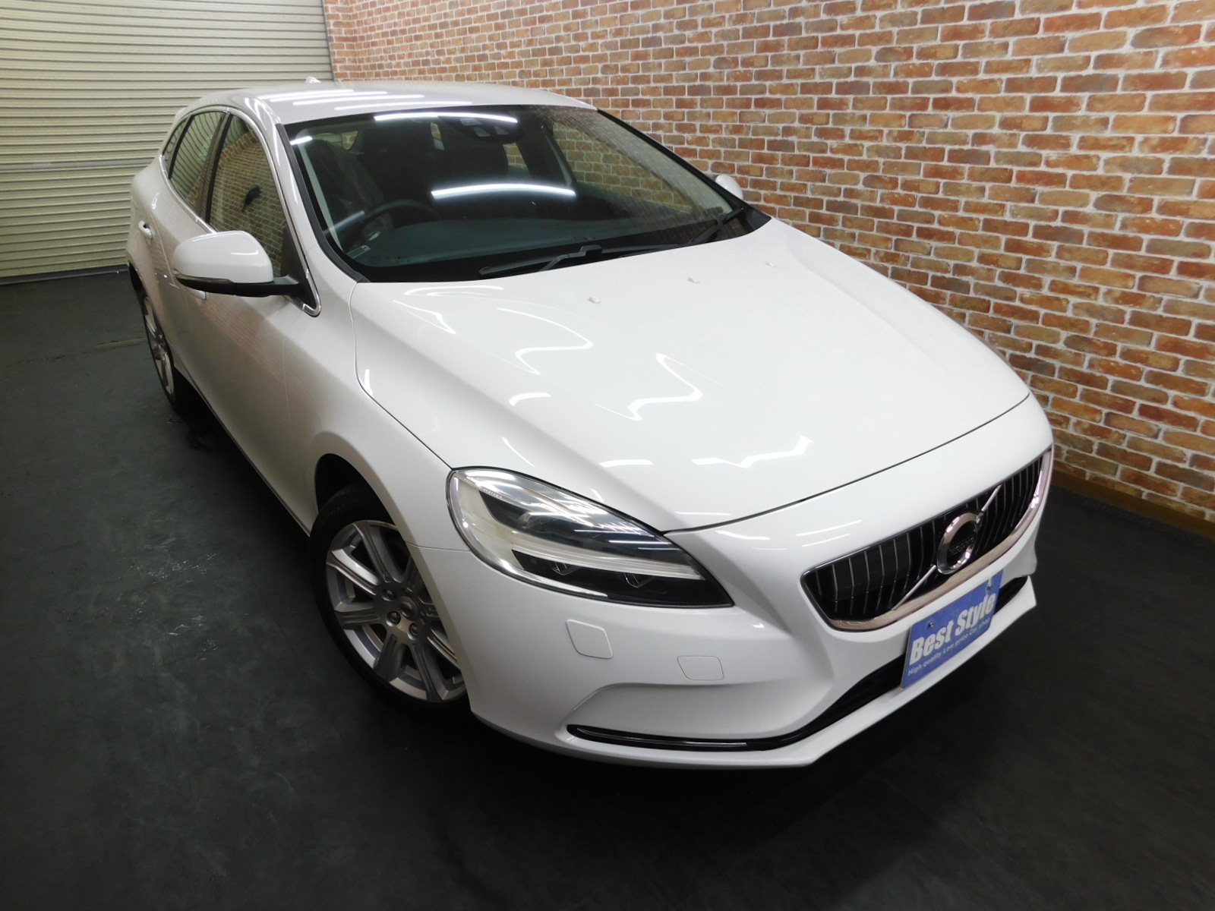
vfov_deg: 58.9
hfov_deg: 73.9
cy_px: 456
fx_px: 807
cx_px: 608
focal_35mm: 23
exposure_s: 1/30
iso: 125
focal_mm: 4
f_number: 3
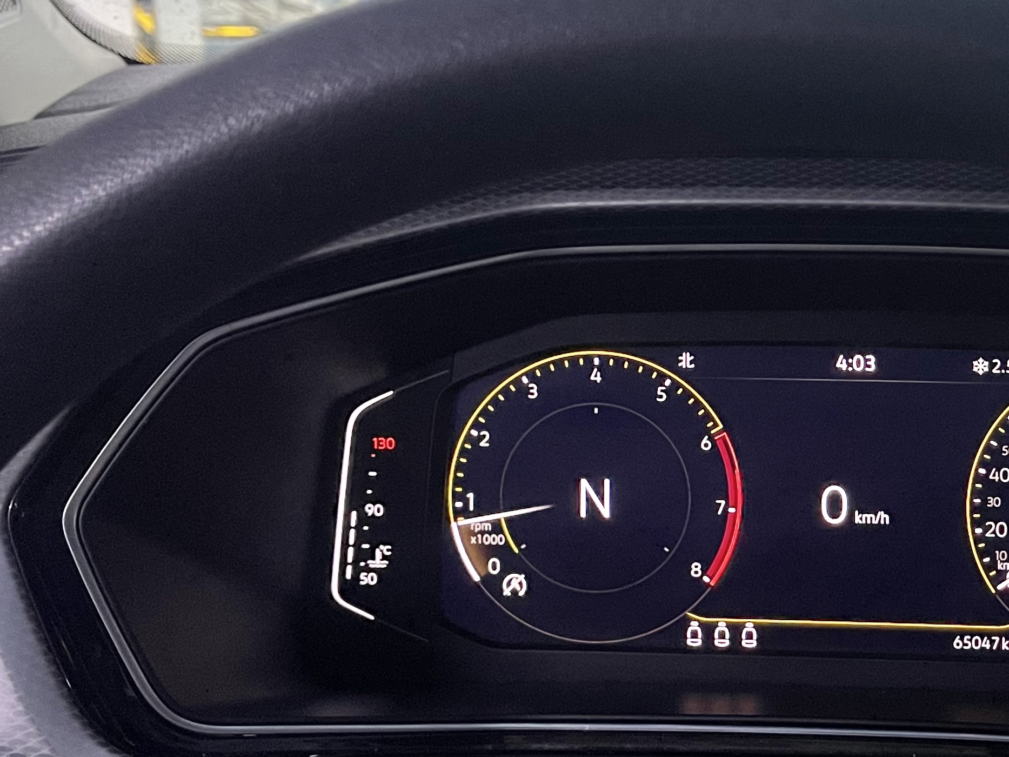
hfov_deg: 34.3
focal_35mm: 54
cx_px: 829
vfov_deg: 27.0
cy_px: 318
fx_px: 1574
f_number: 1.6
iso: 500
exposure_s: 1/25
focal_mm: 5.1
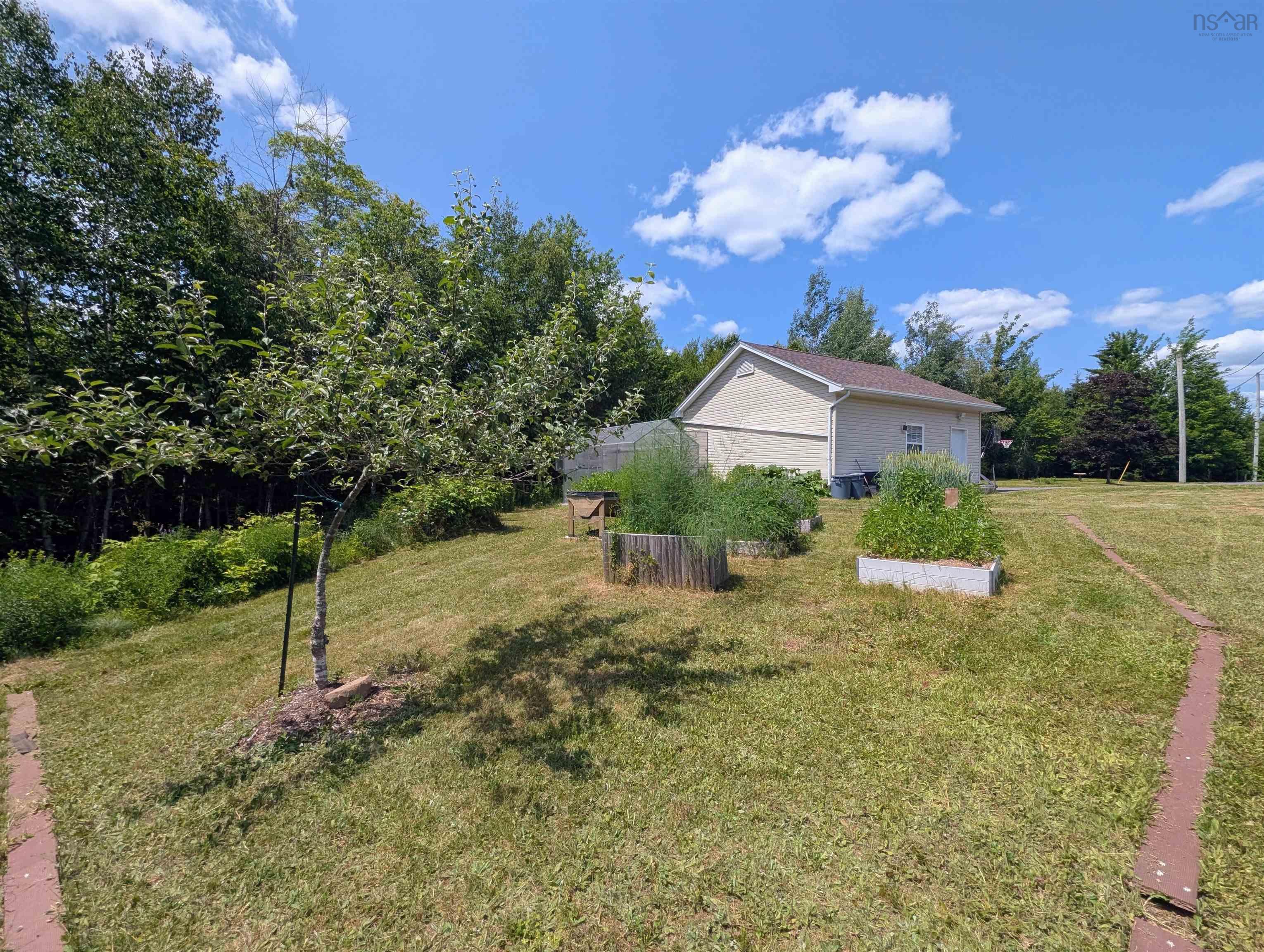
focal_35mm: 13
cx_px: 632
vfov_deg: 90.1
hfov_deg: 106.1
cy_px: 476
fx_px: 475
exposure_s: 1/2083
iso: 46
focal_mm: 1.95
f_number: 2.2
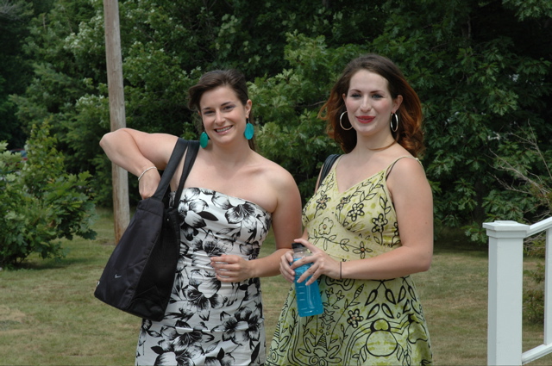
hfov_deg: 24.6
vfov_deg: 16.5
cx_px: 276
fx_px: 1263
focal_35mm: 82
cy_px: 183
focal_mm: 55
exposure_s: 1/250
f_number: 8
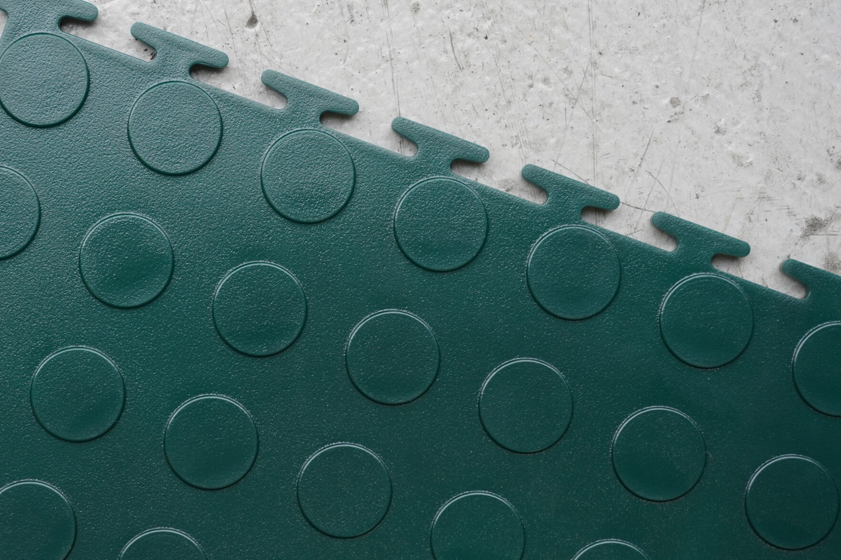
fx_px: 2032
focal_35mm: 87
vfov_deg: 15.7
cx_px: 248
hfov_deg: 23.2
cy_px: 227
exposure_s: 1/80
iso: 250
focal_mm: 40
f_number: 5.6
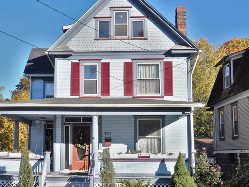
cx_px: 77
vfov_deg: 29.7
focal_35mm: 49
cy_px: 99
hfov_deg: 38.3
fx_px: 353
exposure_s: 1/100
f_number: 14
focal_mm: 24
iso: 100
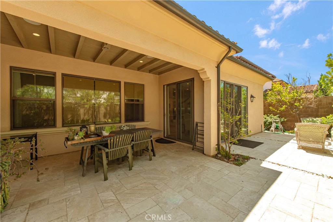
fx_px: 130
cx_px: 166
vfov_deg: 81.2
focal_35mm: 14
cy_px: 111
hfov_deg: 104.2
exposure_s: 1/160
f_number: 6.3
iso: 100
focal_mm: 14
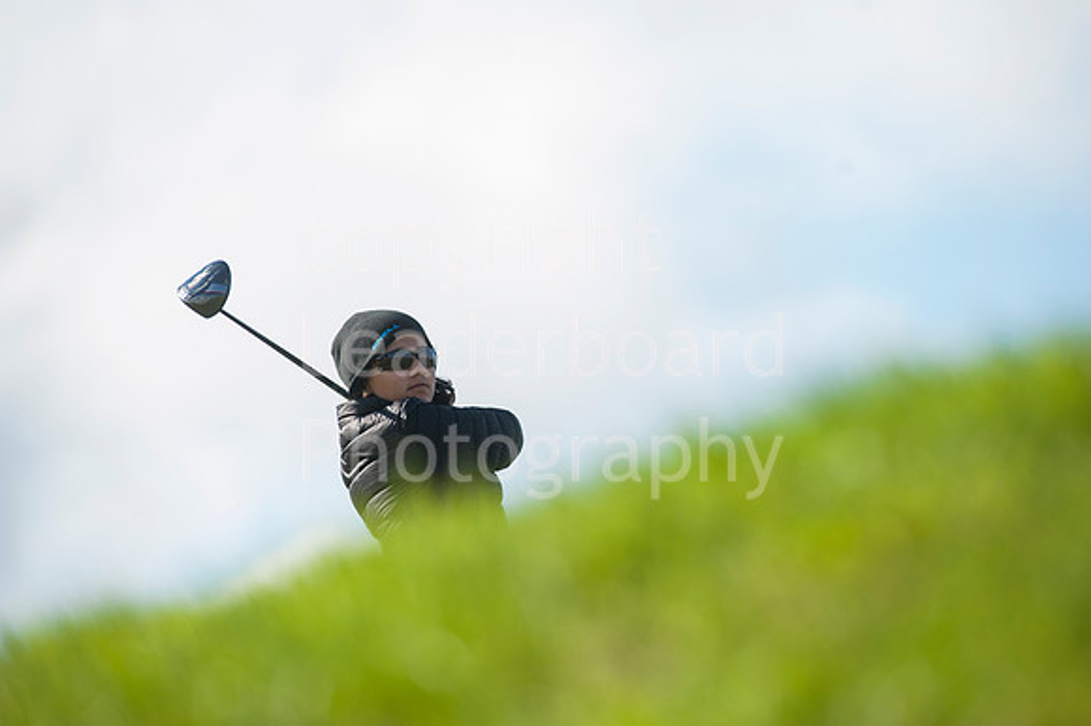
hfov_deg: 6.9
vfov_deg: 4.6
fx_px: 9086
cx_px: 546
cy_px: 363
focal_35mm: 300
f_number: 6.3
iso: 500
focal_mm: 300
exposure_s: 1/3200
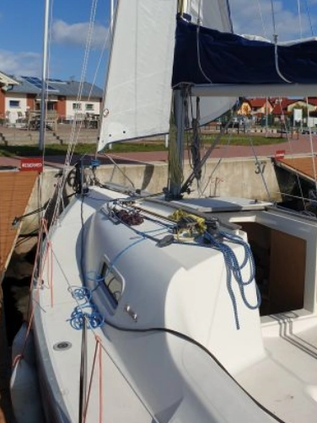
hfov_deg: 37.5
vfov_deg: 47.9
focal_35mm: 38
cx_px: 196
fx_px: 464
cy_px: 128
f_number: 2.4
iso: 50
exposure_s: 1/4348
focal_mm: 4.3
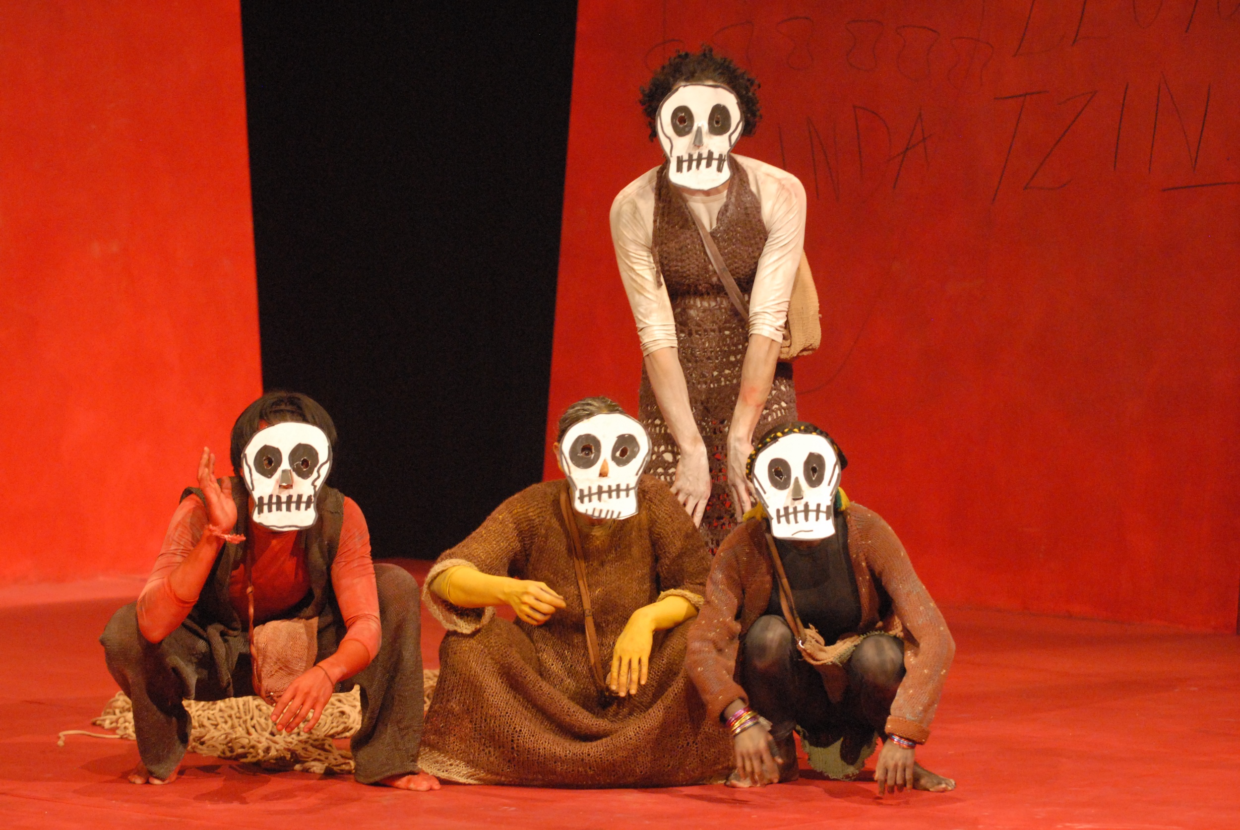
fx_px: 5431
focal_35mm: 158
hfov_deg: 13.0
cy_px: 415
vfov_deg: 8.7
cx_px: 620
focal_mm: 105
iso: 1600
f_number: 3.5
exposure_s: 1/50
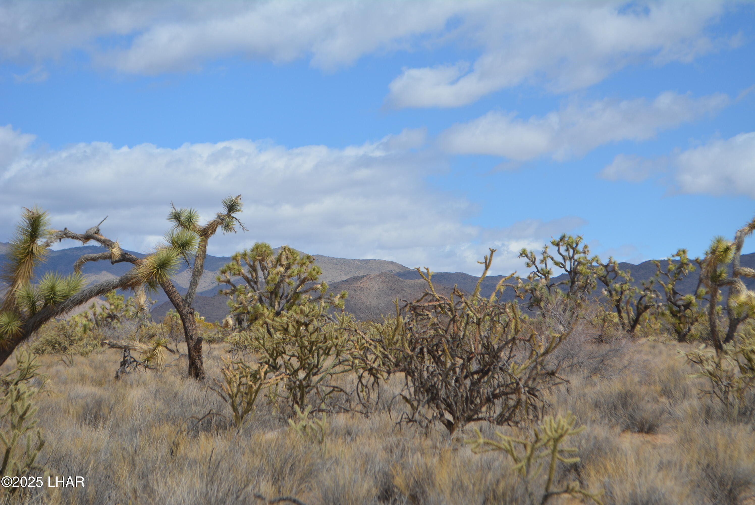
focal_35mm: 82
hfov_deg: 24.6
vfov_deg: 16.6
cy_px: 252
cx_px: 378
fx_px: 1731
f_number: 7.1
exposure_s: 1/2000
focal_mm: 55
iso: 400
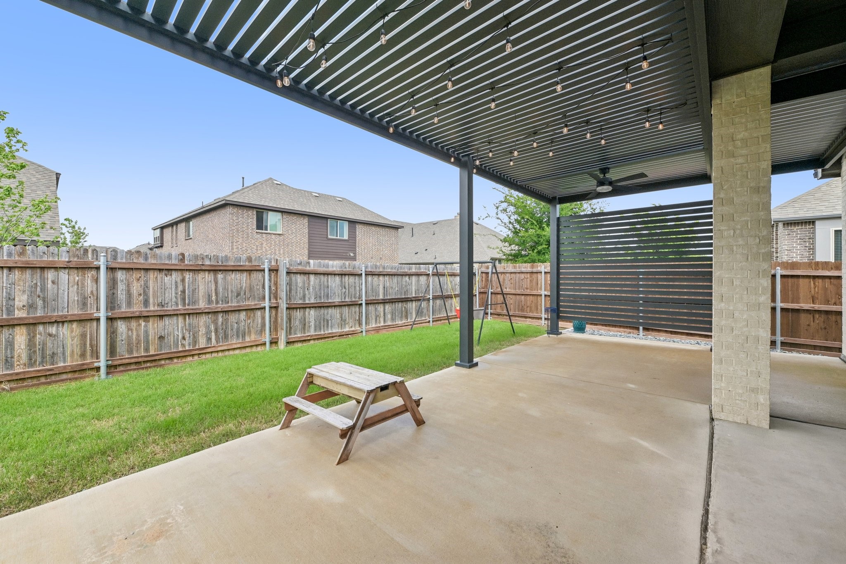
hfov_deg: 104.3
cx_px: 423
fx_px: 329
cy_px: 282
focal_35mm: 14
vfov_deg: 81.2
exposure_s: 1/640
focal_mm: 14
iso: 400
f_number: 8
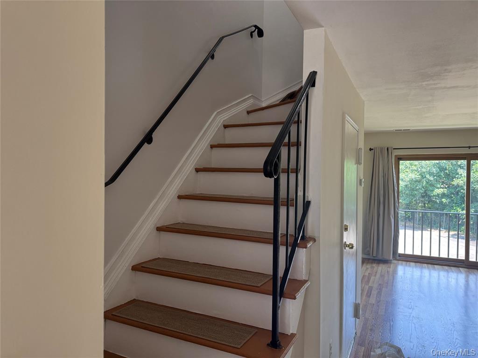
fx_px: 331
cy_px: 179
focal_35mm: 24
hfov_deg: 71.6
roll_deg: -0.5
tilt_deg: -1.1
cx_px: 239
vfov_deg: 56.8
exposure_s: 1/120
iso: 160
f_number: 1.78
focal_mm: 6.76
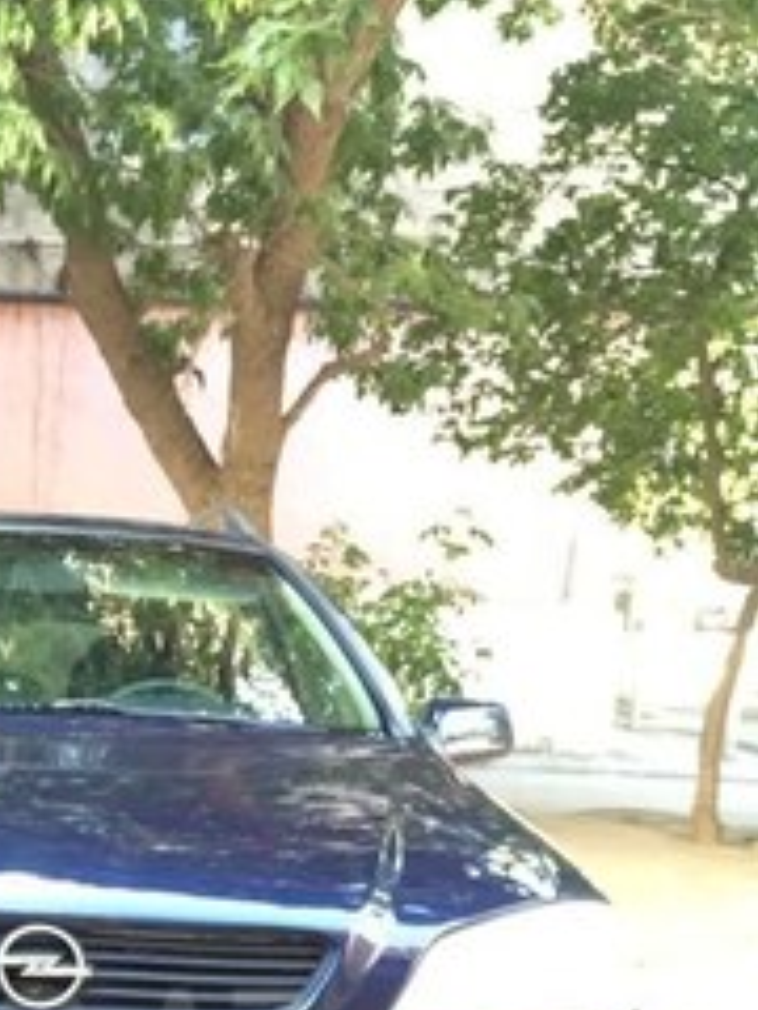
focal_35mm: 60
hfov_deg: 23.3
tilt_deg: -14.1
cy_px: 1035
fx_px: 1752
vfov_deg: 29.8
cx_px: -21
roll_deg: -1.2
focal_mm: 4.15
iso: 80
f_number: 2.2
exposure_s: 1/33
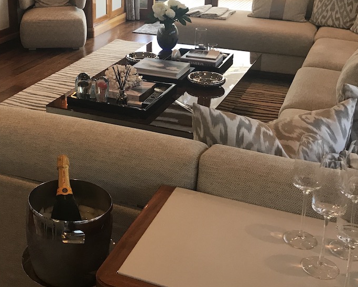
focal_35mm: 52
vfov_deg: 28.7
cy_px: 73
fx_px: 551
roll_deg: +0.0
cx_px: 90
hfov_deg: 35.2
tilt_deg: -17.7
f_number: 1.8
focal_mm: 3.99
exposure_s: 1/33
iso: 32
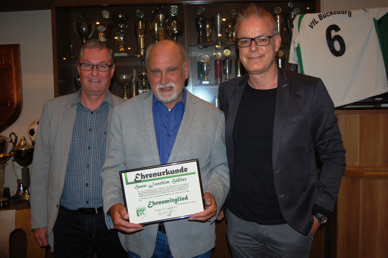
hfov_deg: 57.3
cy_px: 129
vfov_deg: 39.9
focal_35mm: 33
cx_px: 194
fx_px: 355
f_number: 3.8
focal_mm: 22
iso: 400
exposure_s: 1/60
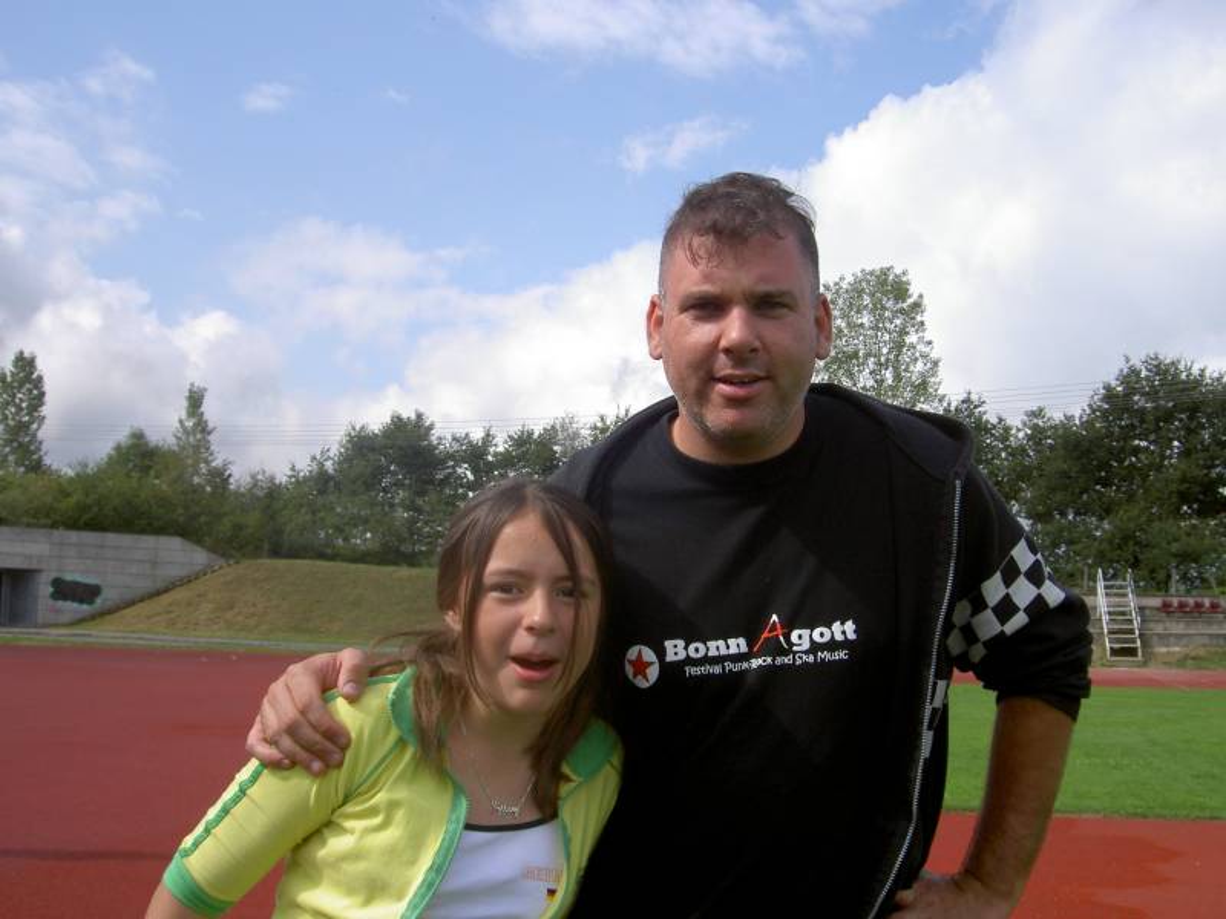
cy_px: 460
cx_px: 613
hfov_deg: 47.9
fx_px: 1381
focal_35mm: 39
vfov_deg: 36.8
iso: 100
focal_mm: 8
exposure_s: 1/500
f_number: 4.7
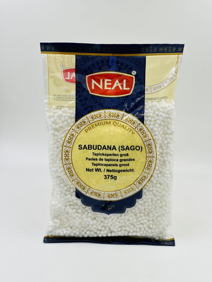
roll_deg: -0.3
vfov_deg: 25.3
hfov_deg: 19.1
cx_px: 106
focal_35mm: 77
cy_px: 141
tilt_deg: -21.7
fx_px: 629
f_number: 2.8
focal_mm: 9
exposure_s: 1/100
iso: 25
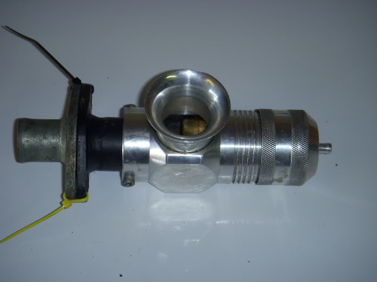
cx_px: 188
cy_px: 141
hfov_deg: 20.7
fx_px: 1035
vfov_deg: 15.6
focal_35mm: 95
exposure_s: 1/60
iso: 100
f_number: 4.1
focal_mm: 15.7
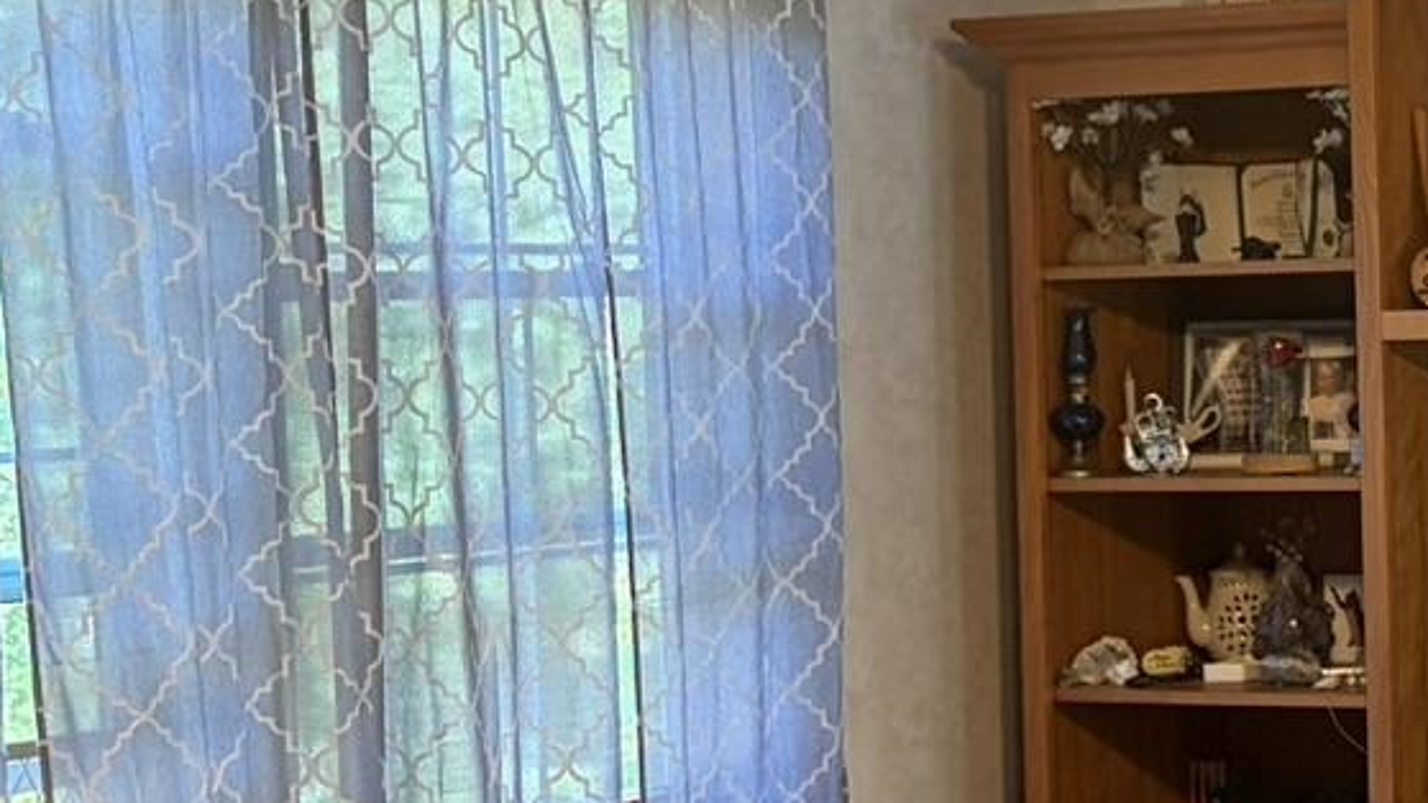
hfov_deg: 19.5
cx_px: 1651
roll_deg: +1.1
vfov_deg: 11.6
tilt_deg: -2.1
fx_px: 3938
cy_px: 440
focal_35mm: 104
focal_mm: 5.96
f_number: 1.6
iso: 250
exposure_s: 1/60
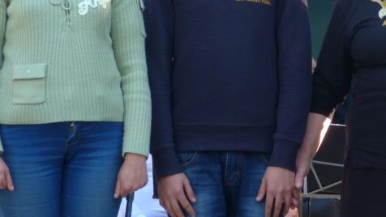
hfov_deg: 9.2
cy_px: -23
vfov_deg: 5.2
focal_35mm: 232
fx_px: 2375
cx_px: 363
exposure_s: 1/60
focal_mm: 17.9
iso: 125
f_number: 3.5
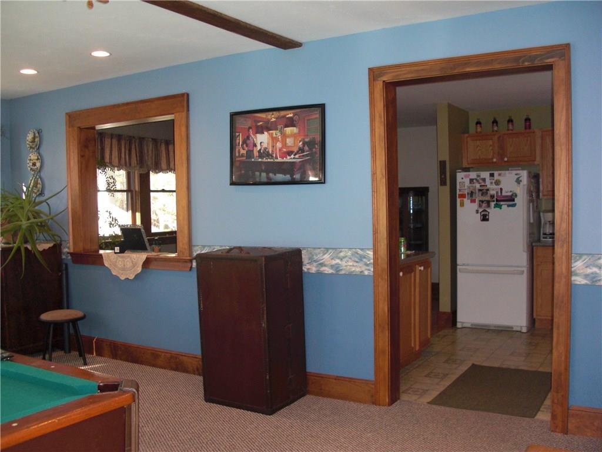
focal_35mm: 36
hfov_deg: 51.4
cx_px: 301
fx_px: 626
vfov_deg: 39.7
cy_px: 226
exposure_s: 1/60
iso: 200
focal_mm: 6.3
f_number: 2.8
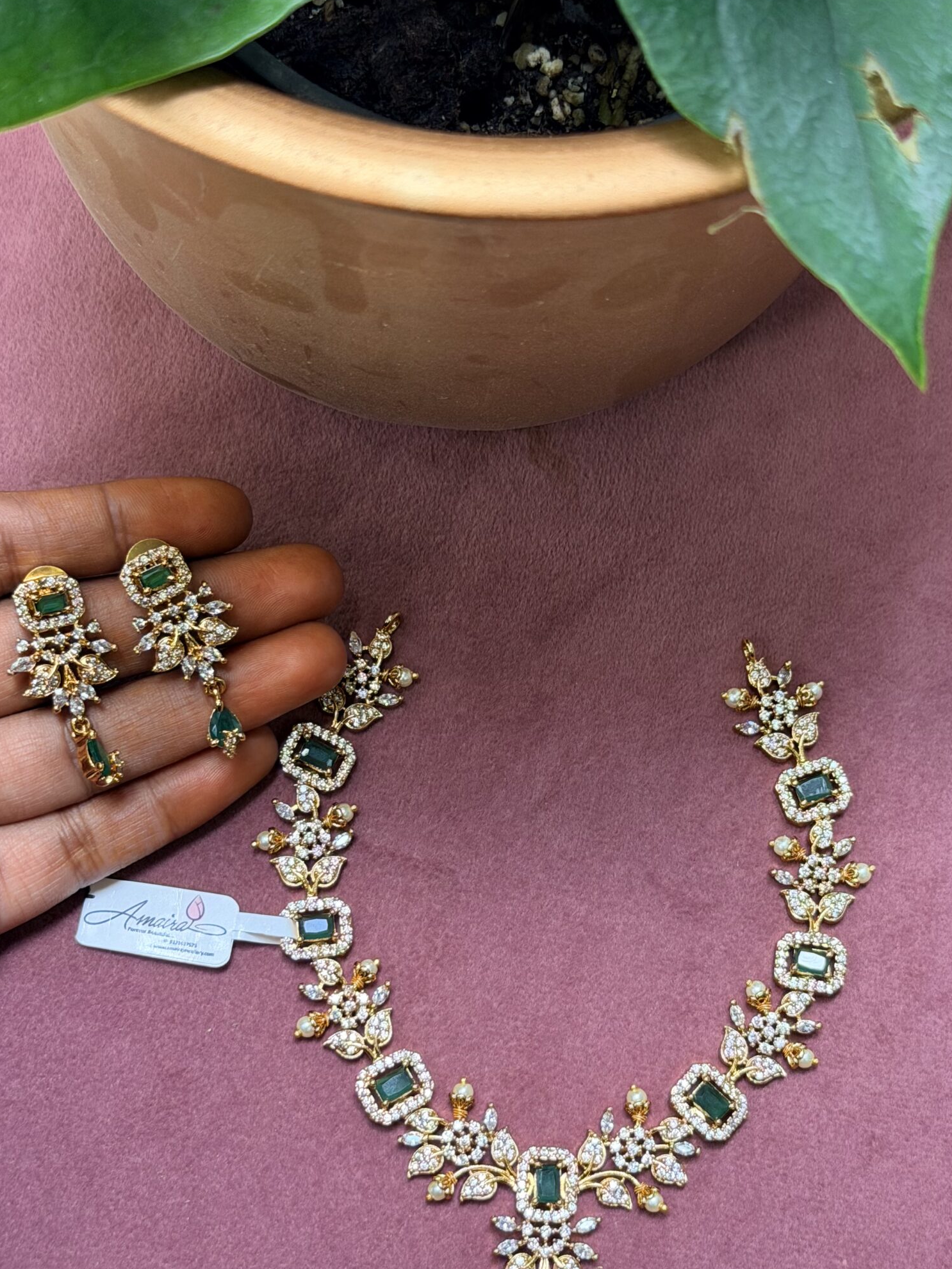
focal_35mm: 62
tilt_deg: -76.7
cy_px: 759
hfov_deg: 23.6
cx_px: 541
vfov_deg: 31.1
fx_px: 2274
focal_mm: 6.76
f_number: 1.78
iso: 100
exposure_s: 1/76
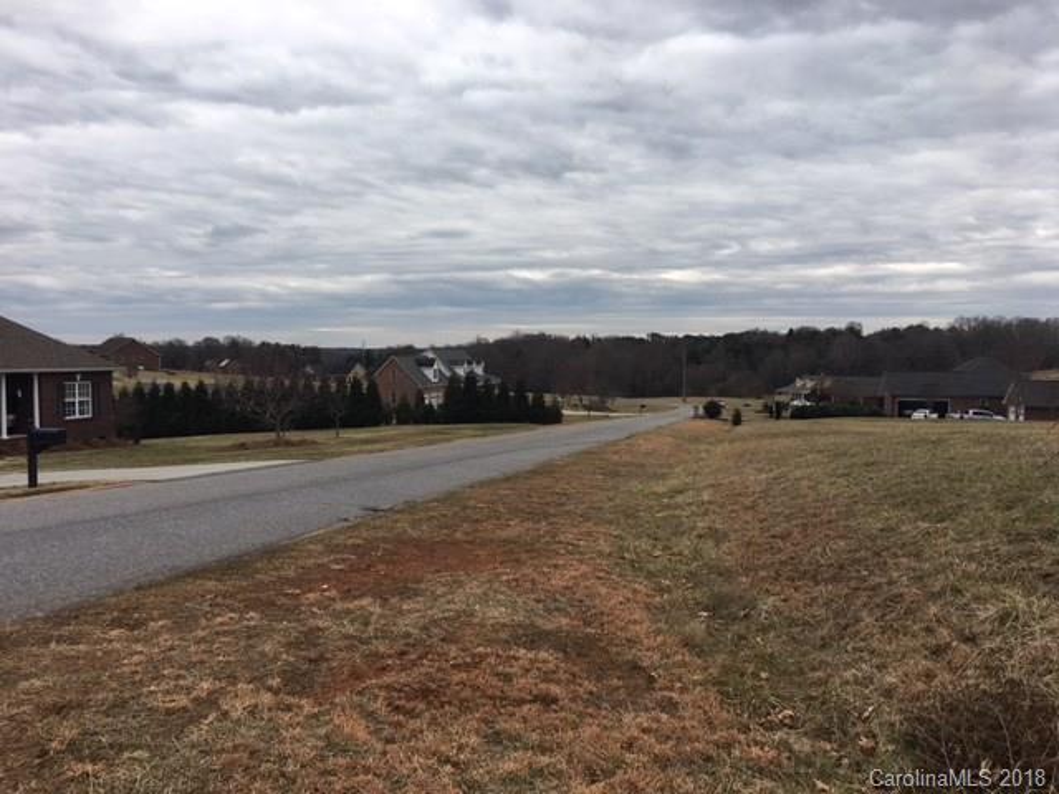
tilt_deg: -2.4
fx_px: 887
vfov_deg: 48.2
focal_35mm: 29
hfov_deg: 61.7
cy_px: 397
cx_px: 530
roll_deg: -2.0
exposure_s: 1/718
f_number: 2.2
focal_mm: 4.15
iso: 25
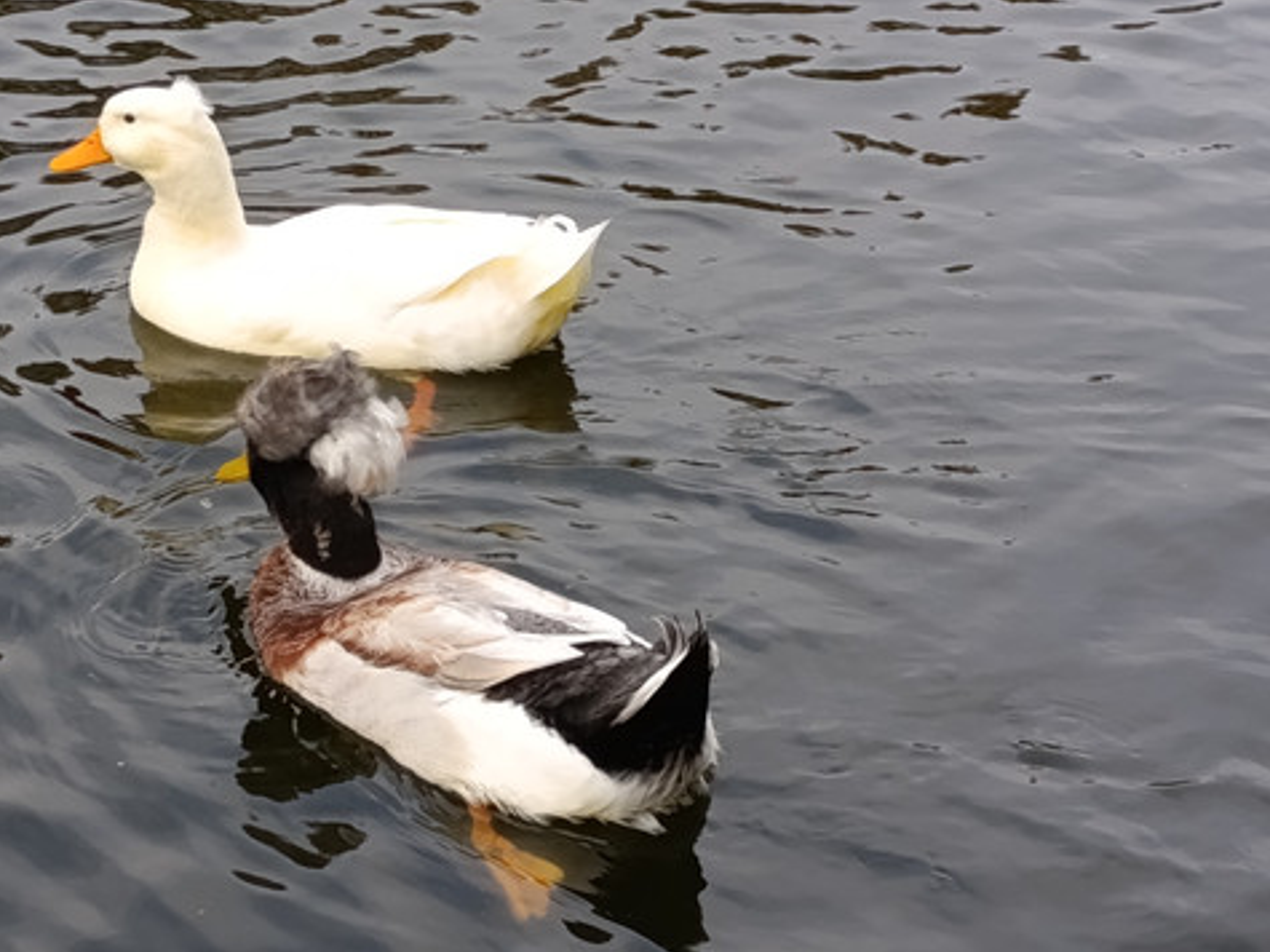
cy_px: 487
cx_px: 460
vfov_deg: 13.7
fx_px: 3961
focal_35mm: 108
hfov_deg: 18.2
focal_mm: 6.11
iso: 62
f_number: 1.65
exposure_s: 1/120
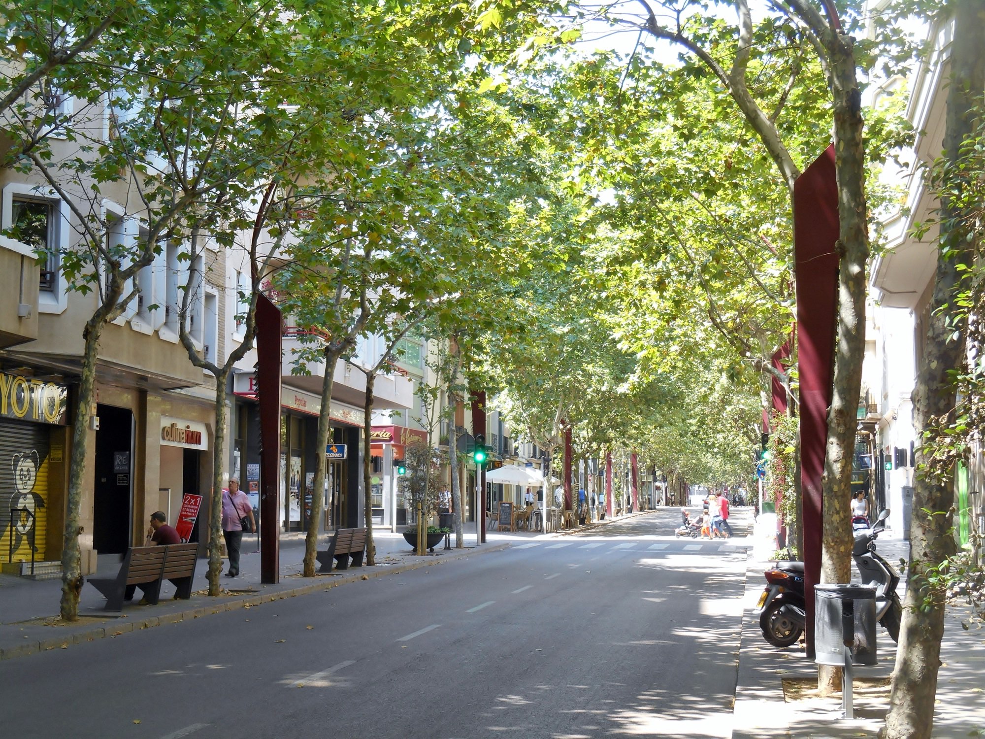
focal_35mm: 53
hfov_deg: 36.2
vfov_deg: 27.5
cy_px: 370
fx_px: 1508
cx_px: 492
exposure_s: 1/50
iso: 80
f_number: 4.2
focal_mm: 9.5
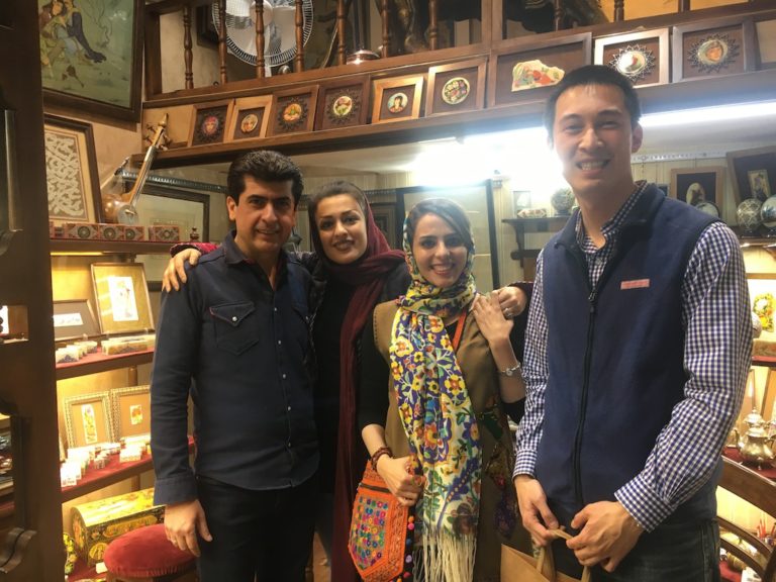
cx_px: 388
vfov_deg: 48.2
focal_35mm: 29
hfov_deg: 61.7
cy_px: 291
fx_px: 650
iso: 50
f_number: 2.2
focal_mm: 4.15
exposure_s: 1/33
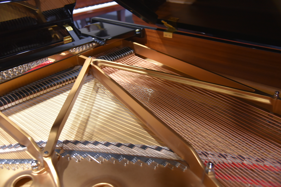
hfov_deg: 55.8
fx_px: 265
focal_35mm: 34
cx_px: 140
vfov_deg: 38.9
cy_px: 94
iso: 1600
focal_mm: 34
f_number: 4
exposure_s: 1/60
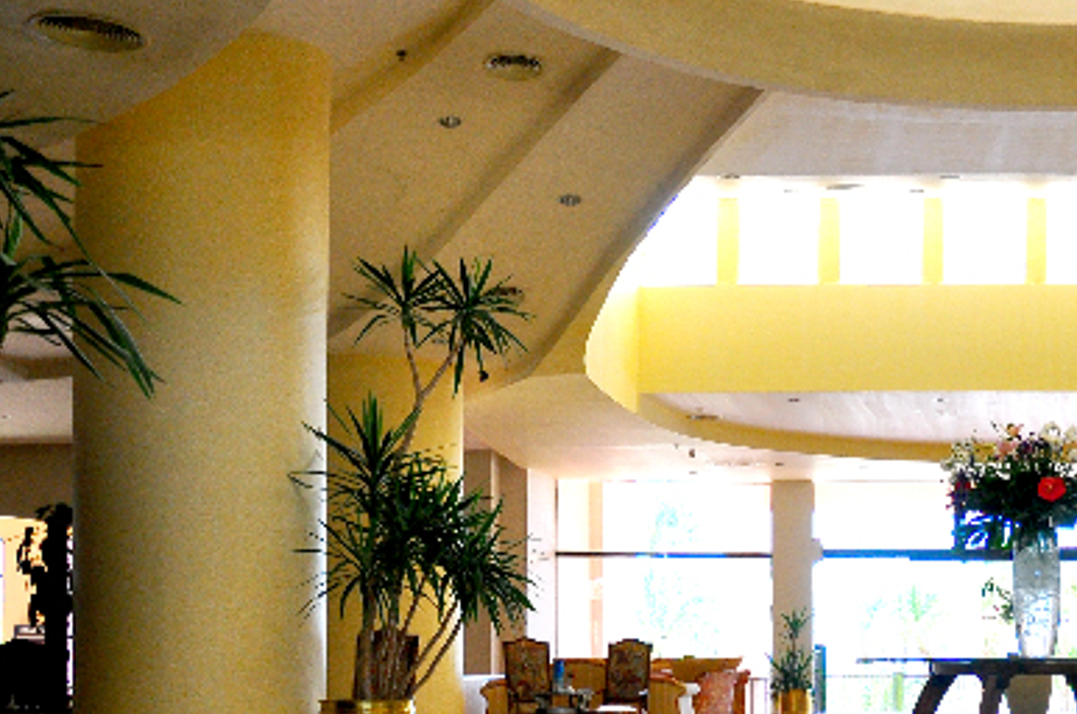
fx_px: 1673
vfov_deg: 23.4
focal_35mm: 56
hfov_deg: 33.0
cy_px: 654
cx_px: 1057
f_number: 3.5
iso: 500
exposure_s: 1/400
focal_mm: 18
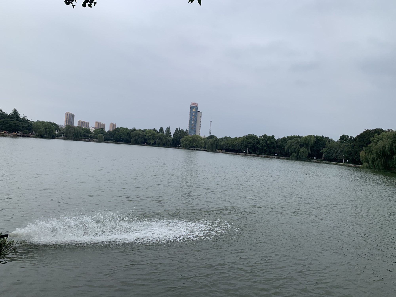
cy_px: 148
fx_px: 297
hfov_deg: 67.3
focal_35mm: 26
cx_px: 198
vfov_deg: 53.1
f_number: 1.8
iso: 25
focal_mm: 4.25
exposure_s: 1/945
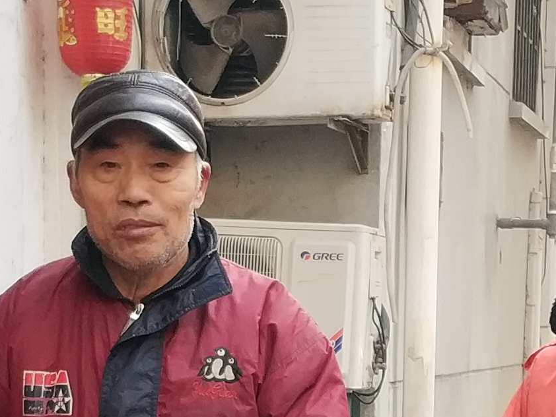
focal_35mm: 152
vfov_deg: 9.6
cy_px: 546
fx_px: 2442
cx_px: 302
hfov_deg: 13.0
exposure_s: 1/120
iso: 155
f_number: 2
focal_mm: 4.5
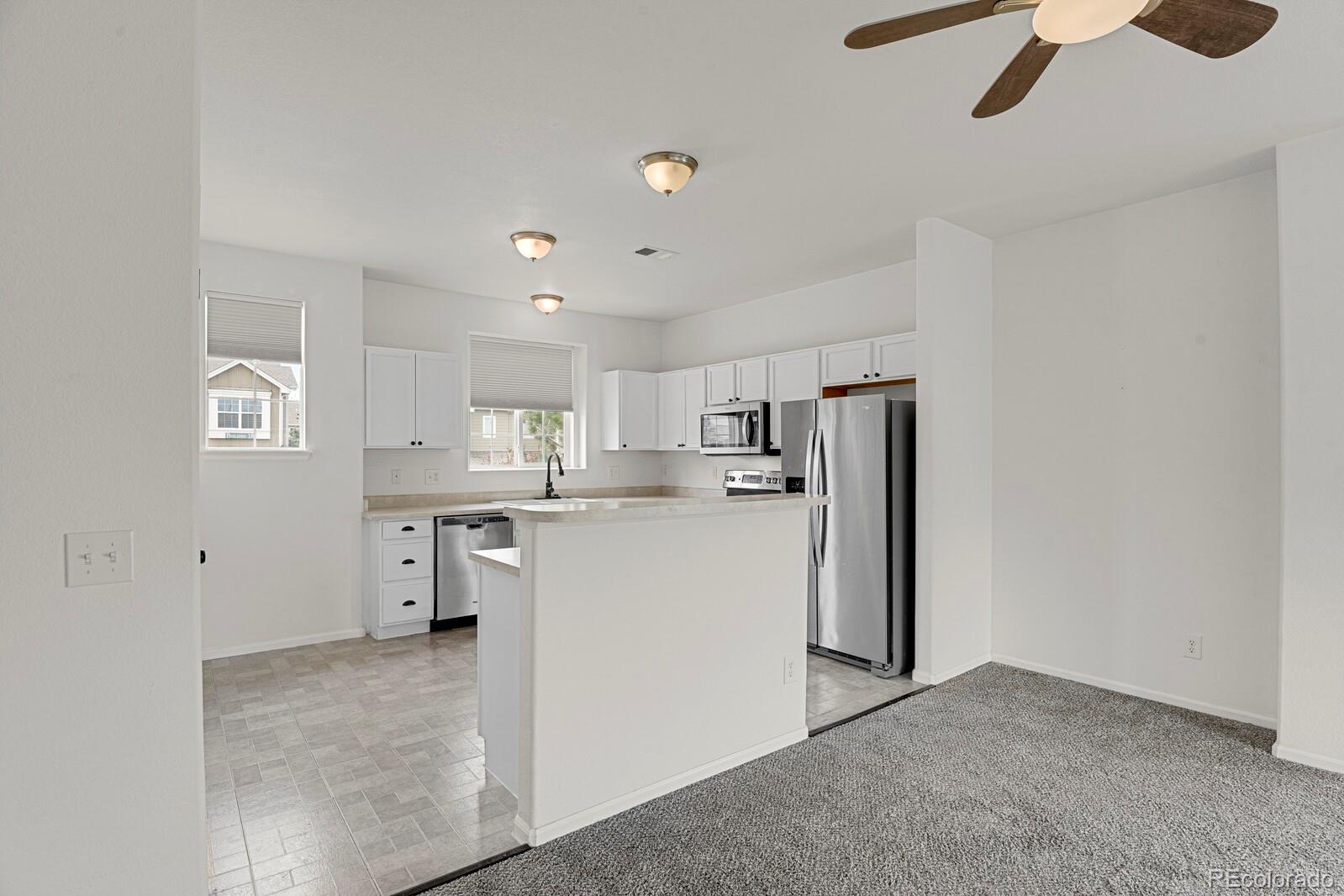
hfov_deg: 93.3
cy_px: 448
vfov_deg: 70.4
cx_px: 672
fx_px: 635
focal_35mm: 17
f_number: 8
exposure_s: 1/1.25
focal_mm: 17
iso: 250
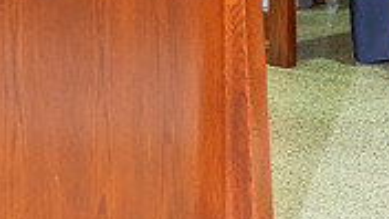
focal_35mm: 263
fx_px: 2713
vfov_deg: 4.6
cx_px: 210
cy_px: -189
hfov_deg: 8.2
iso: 1000
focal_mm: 76
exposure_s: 1/200
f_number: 3.2
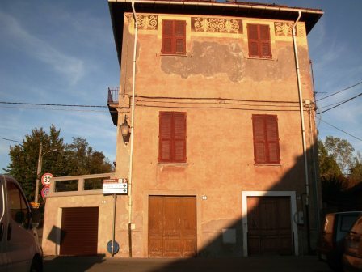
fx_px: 376
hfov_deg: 51.4
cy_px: 136
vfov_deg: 39.7
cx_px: 181
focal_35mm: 36
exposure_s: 1/250
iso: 64
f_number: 7.3
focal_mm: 6.3
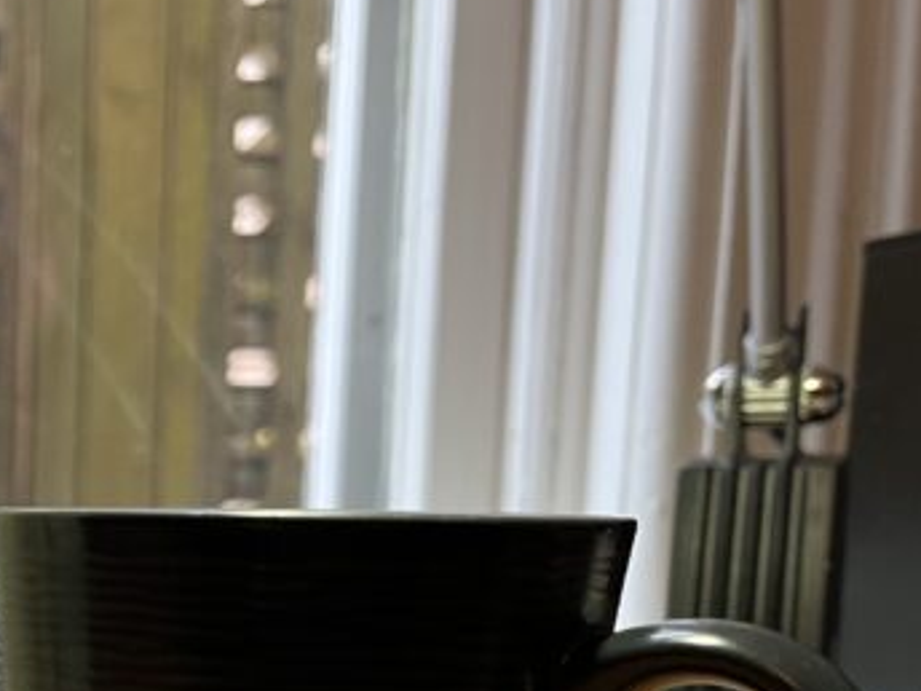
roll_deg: -1.3
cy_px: 733
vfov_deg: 20.7
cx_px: -222
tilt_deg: -7.4
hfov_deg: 25.3
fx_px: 1809
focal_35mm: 68
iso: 200
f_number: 1.6
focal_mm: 5.1
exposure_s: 1/60
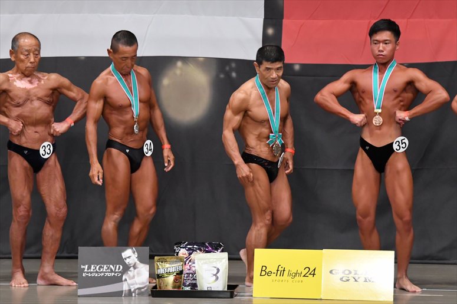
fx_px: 3045
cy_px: 152
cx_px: 228
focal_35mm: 240
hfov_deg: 8.6
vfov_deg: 5.7
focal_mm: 160
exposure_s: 1/400
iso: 5000
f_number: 5.6
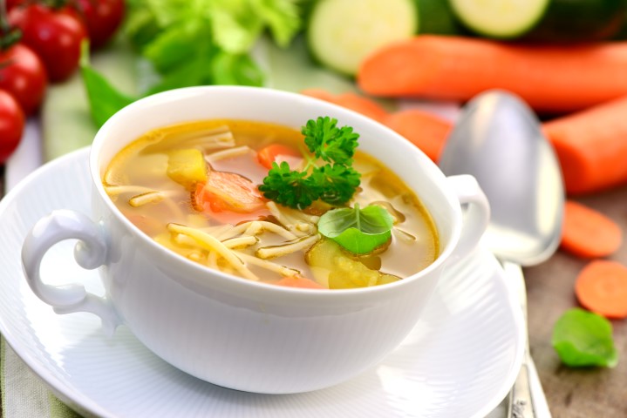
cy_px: 209
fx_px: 1829
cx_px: 314
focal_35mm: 105
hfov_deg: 19.4
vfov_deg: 13.1
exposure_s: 1/50
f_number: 8
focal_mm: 105
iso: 100
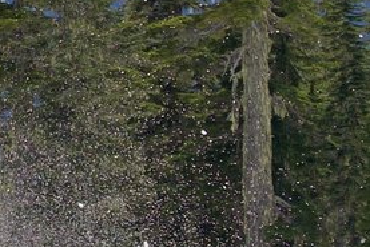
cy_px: -5
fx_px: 2735
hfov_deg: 7.7
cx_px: -9
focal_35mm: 266
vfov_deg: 5.2
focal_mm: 31
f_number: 9
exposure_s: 1/1000
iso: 250
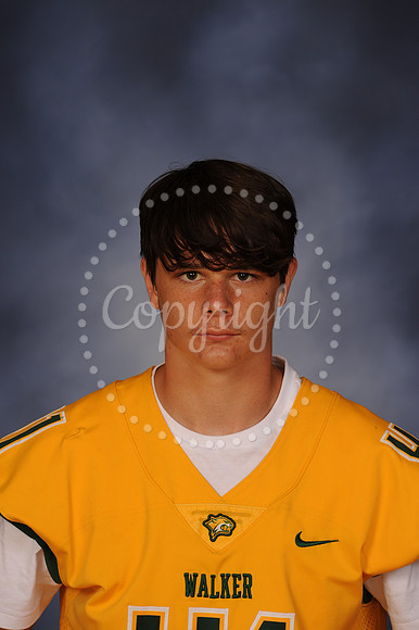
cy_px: 315
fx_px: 2971
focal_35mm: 170
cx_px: 210
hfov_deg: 8.1
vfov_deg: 12.1
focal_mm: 170
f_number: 8
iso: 200
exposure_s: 1/100
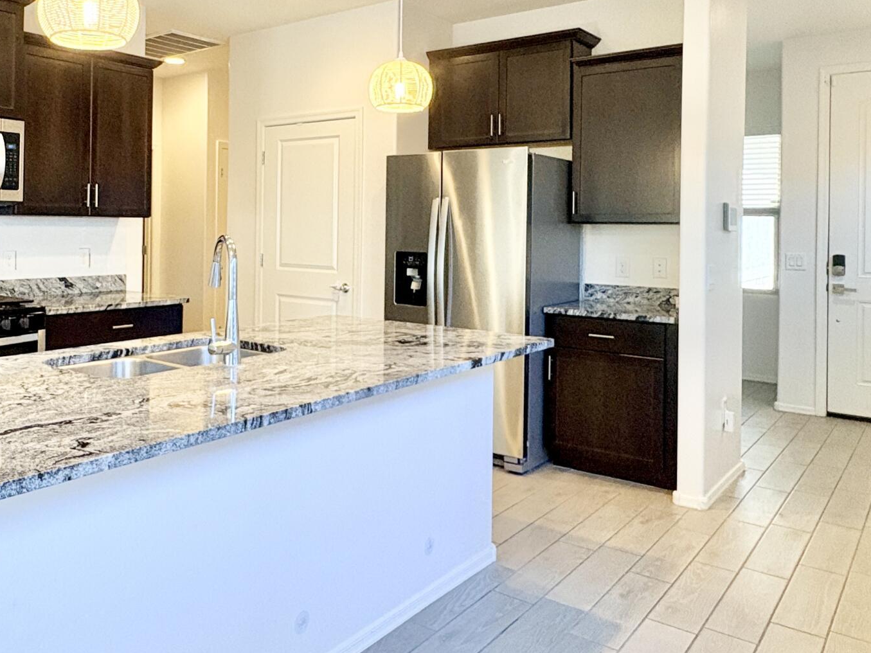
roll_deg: -0.5
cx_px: 277
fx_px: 780
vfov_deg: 44.9
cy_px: 226
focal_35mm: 31
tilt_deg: +0.5
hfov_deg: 56.8
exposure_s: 1/120
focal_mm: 2.22
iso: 320
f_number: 2.2
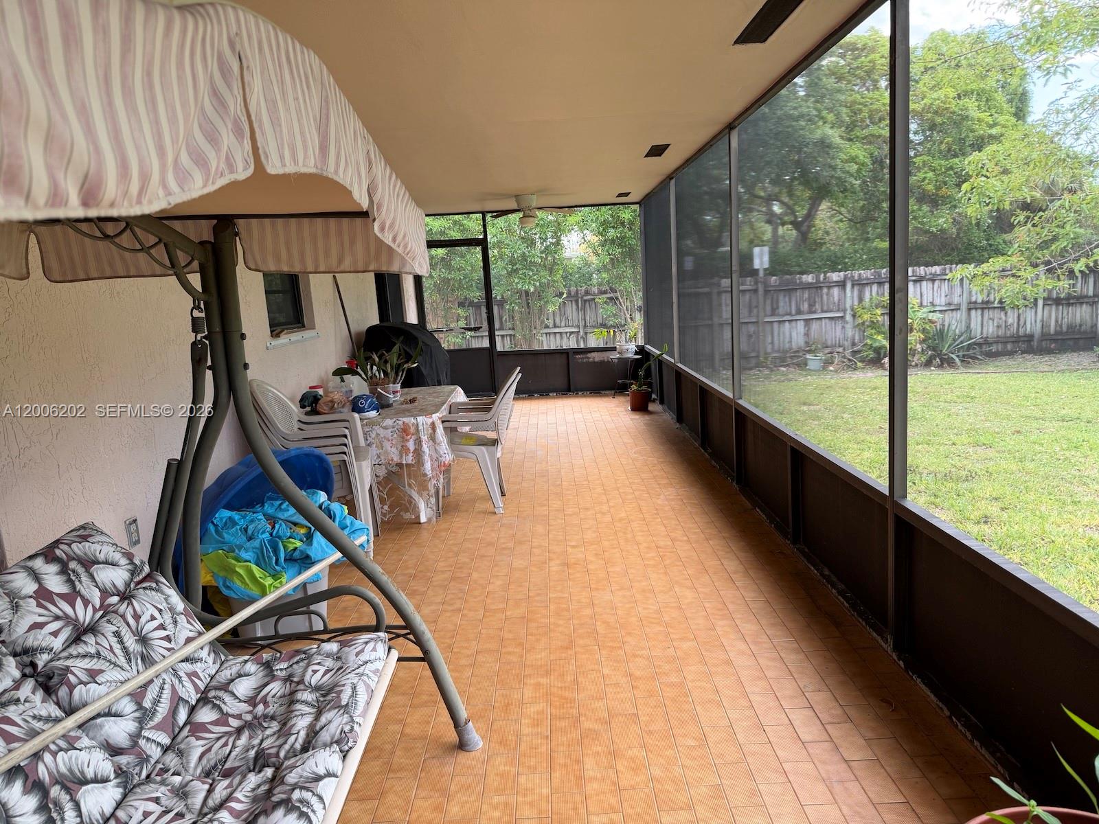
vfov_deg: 56.8
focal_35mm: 24
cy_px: 412
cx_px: 550
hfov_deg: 71.6
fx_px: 762
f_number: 1.78
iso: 50
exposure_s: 1/127
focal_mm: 6.76
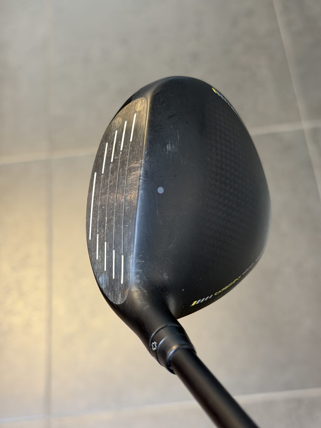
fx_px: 593
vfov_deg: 39.7
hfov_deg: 30.3
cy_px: 214
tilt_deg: -60.5
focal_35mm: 48
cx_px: 160
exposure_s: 1/50
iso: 200
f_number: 1.78
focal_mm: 6.76
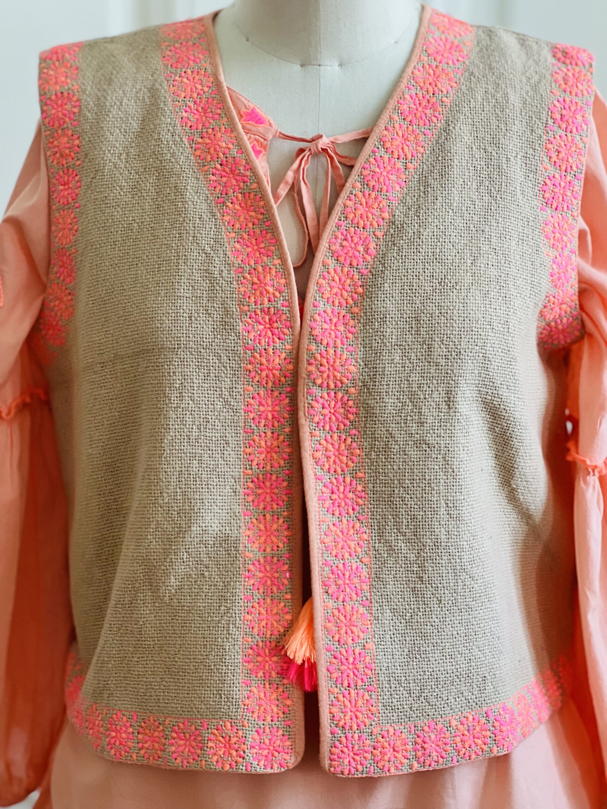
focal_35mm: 77
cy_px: 404
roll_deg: -0.8
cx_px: 304
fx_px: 1800
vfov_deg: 25.3
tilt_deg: -11.1
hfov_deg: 19.1
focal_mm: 9
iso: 160
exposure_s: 1/50
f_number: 2.8
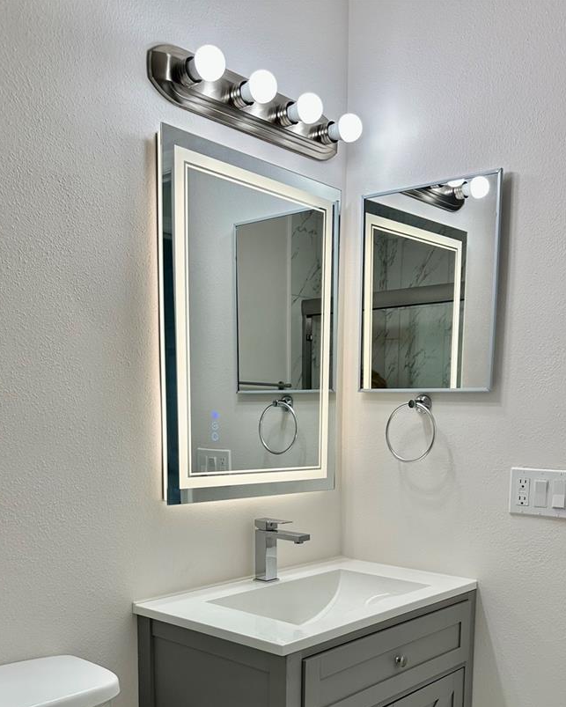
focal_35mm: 35
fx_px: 732
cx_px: 315
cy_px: 527
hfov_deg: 42.2
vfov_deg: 49.5
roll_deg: -1.5
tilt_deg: -9.6
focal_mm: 6.86
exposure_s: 1/306
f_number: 1.78
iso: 80
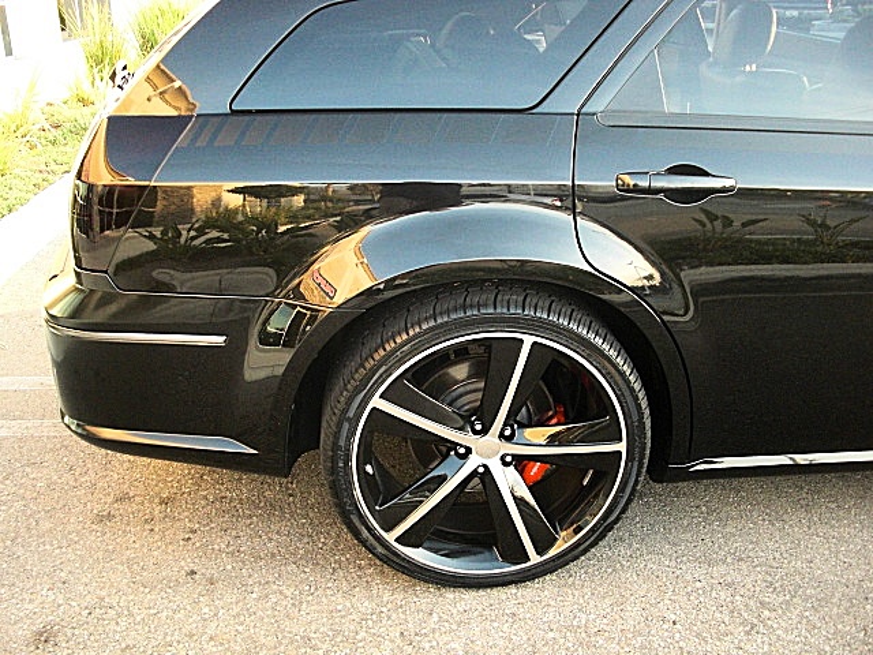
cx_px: 436
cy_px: 328
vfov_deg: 39.7
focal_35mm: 36
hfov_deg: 51.4
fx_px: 908
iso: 400
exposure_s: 1/100
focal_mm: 6.3
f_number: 2.8
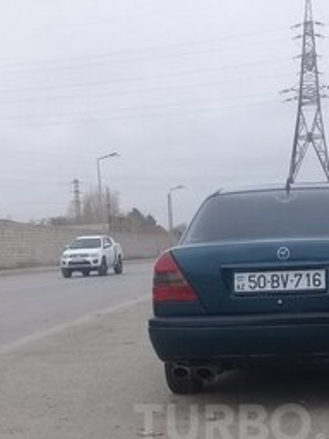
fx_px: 760
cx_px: 266
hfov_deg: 24.0
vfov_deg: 30.3
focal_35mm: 60
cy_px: 424
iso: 50
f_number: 2.2
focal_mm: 3.3
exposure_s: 1/399
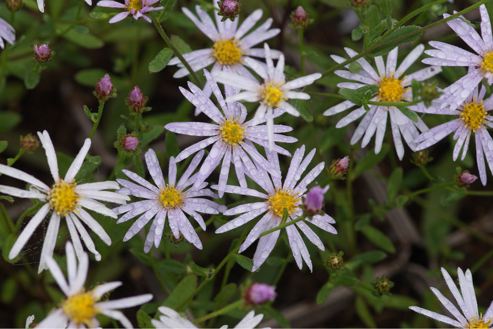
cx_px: 246
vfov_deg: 9.1
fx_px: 2054
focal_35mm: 150
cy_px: 164
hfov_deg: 13.7
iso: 320
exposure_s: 1/160
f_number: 5
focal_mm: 100
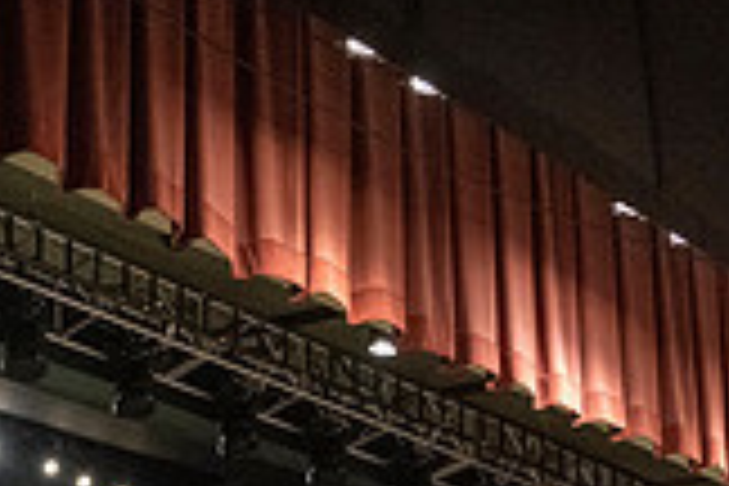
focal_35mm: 86
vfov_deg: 14.2
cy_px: 844
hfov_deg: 22.9
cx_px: 36
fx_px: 1741
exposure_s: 1/250
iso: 6400
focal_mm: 24
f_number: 4
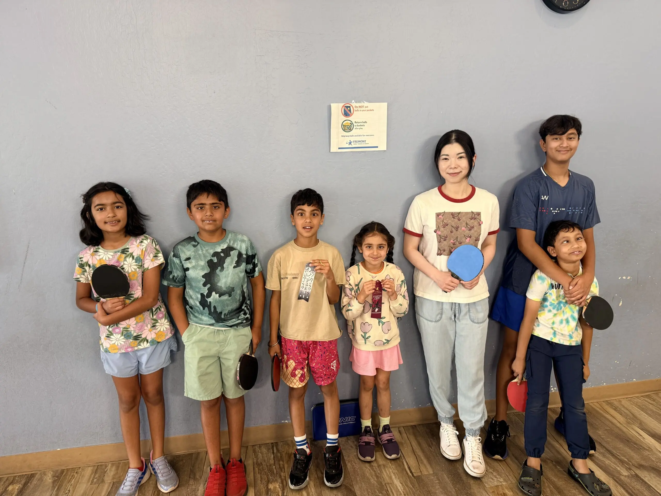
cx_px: 330
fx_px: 458
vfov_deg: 56.8
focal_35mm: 24
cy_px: 248
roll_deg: +1.8
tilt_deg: -12.0
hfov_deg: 71.6
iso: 160
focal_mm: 6.76
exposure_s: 1/60
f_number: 1.78
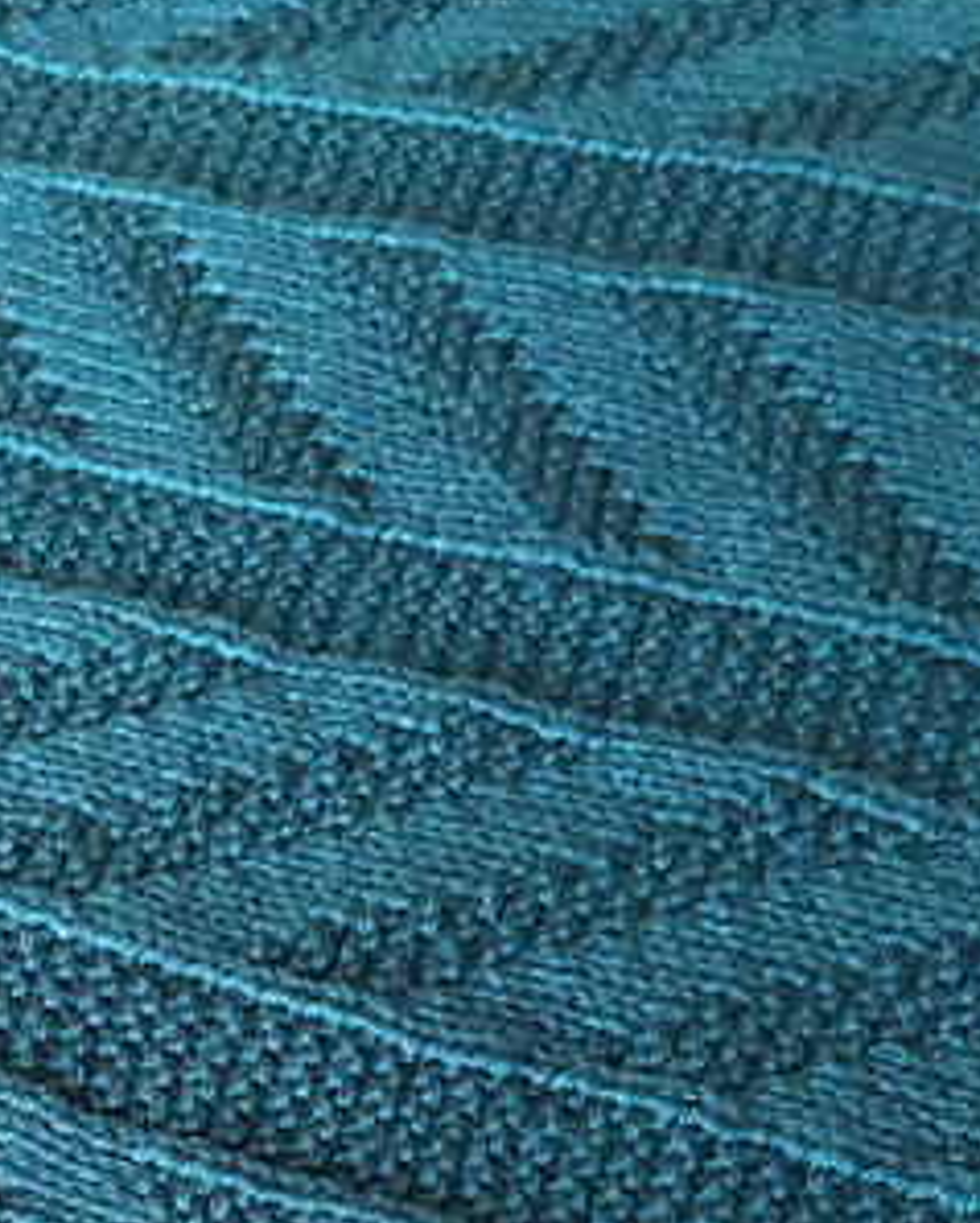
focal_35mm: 61
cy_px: 1194
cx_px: 111
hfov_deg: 24.3
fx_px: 2209
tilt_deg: -62.9
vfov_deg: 29.1
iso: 200
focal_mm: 4.15
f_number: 2.2
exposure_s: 1/17
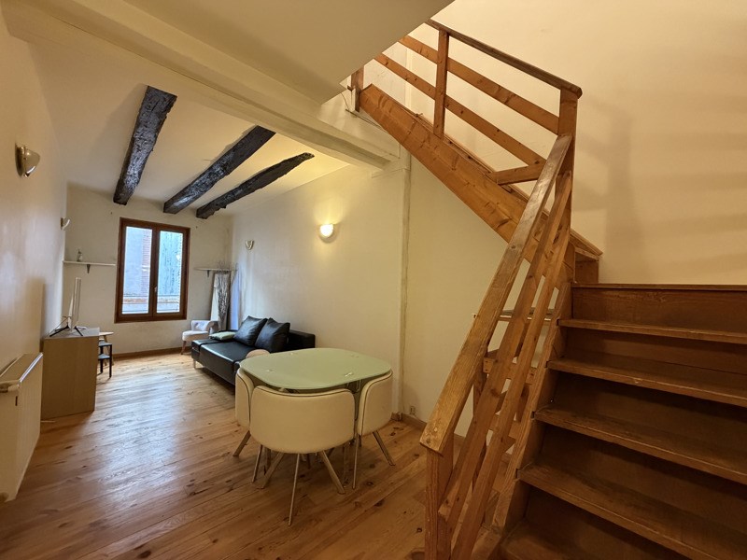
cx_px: 374
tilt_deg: +0.6
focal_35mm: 14
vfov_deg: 85.7
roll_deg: -1.1
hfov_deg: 102.1
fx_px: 302
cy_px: 280
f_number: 2.2
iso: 640
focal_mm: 2.22
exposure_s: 1/50
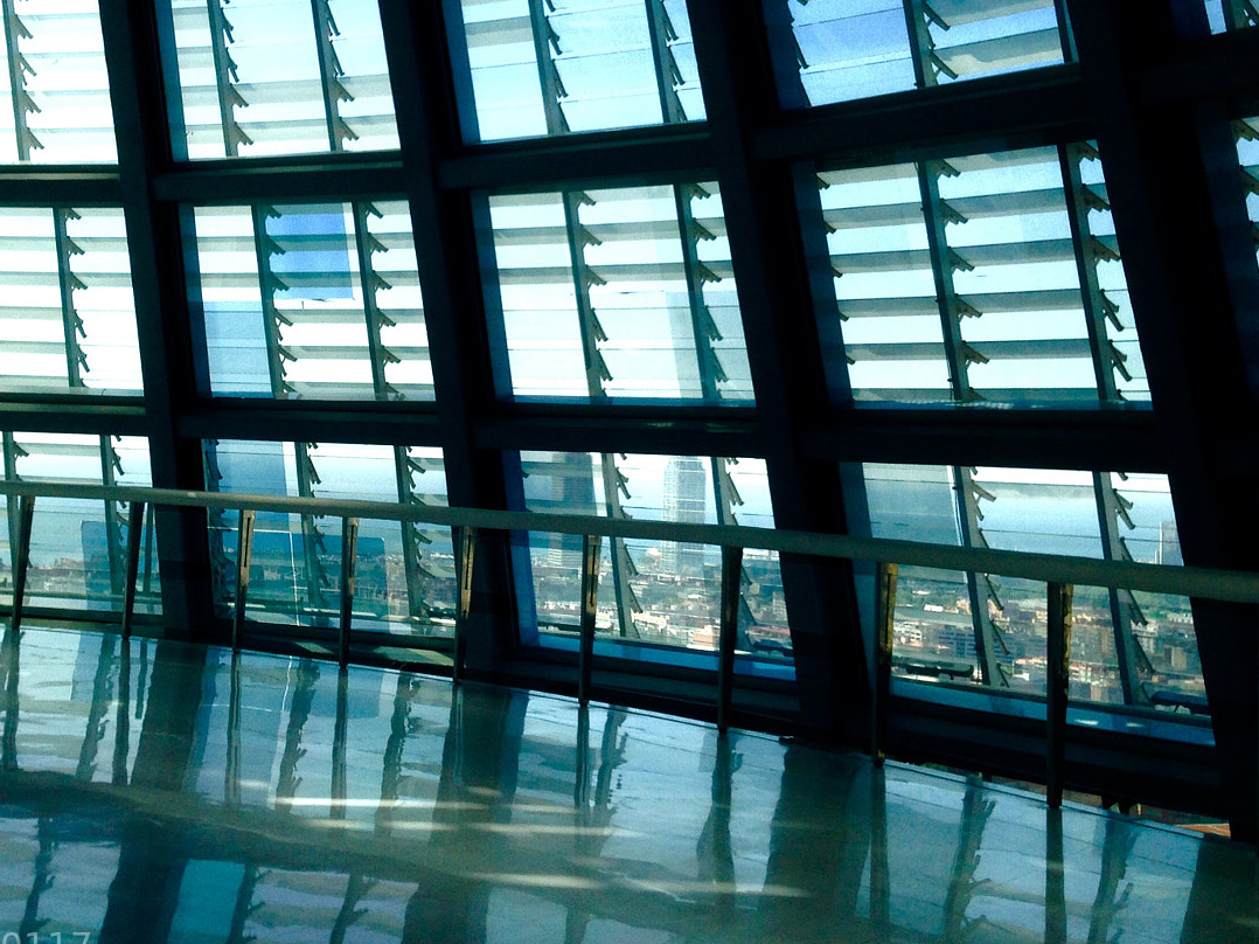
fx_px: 1782
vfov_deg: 29.5
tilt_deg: +8.9
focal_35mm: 49
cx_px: 415
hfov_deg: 38.5
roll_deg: -3.4
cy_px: 336
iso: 50
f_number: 2.4
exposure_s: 1/661
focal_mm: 4.12
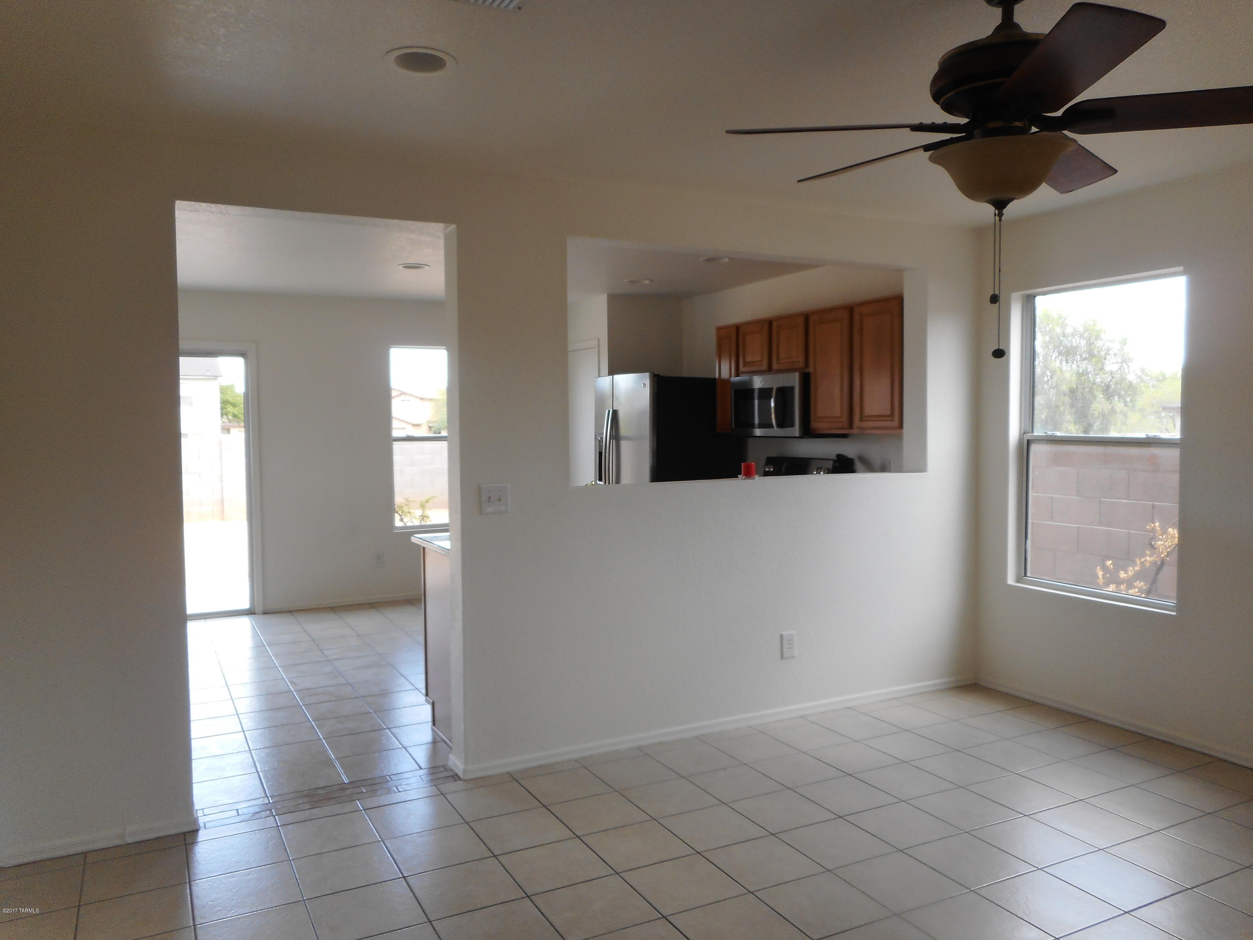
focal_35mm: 25
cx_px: 626
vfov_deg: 54.9
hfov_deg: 69.4
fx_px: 905
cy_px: 470
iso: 80
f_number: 3.7
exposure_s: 1/40
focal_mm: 4.5
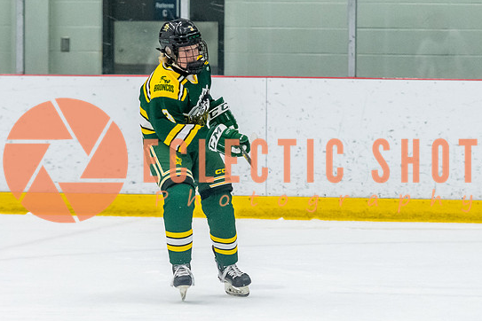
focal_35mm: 277
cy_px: 176
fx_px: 3708
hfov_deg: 7.4
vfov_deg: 5.0
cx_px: 187
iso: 4000
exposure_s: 1/800
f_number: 2.8
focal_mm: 116
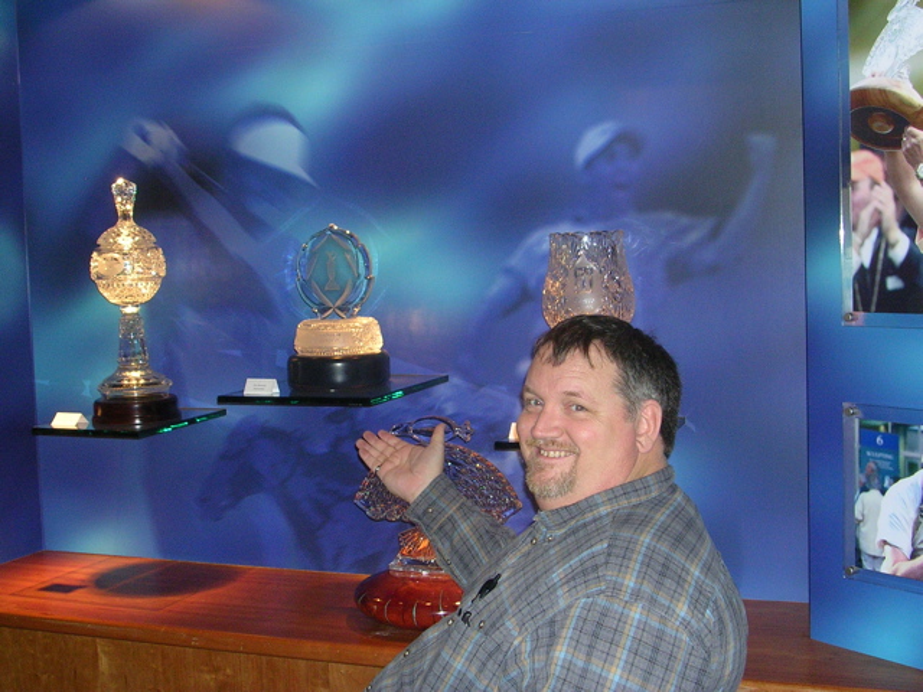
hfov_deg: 38.9
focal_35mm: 49
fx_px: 1307
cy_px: 346
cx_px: 462
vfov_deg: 29.7
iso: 143
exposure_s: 1/60.1
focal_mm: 7.5
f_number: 3.1
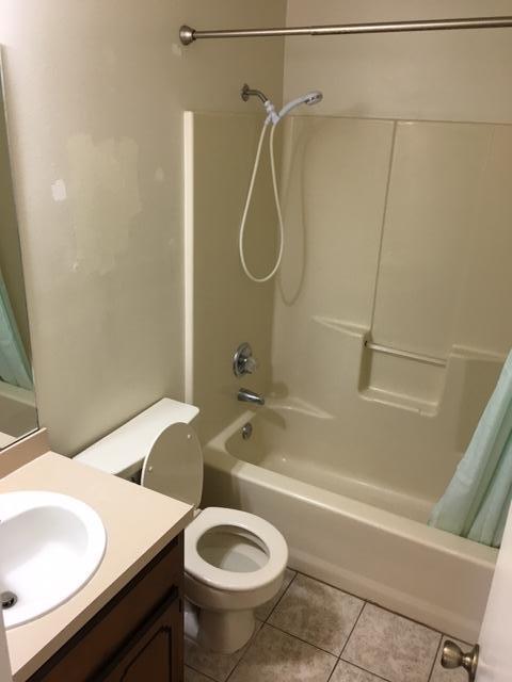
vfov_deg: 61.7
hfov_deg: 48.2
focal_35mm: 29
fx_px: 572
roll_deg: -2.6
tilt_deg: -20.8
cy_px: 341
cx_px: 256
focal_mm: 4.15
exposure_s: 1/33
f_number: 2.2
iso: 40
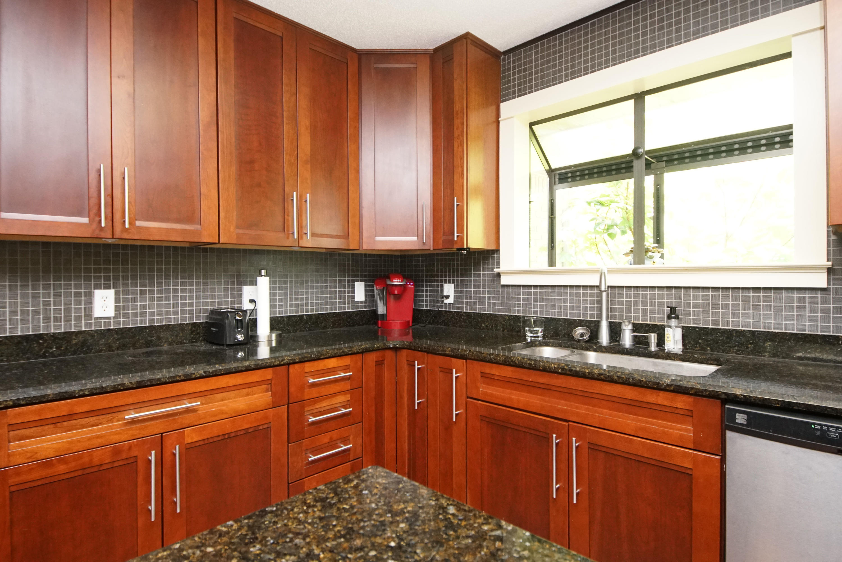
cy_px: 281
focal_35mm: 18
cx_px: 421
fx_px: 421
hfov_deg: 90.0
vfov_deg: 67.4
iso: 2500
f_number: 5
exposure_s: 1/100
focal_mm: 12
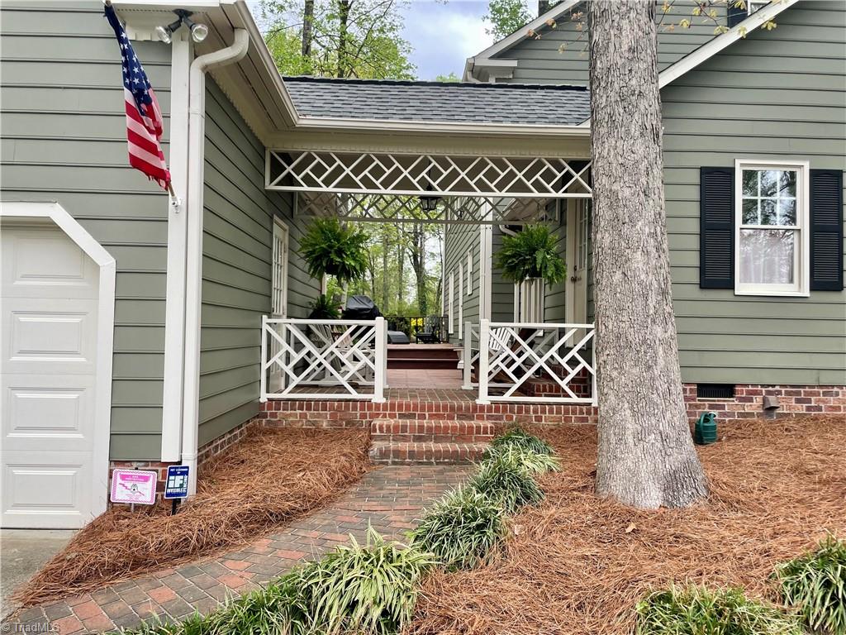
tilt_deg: +2.0
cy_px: 318
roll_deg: -1.4
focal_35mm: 26
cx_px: 423
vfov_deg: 53.1
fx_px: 635
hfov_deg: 67.3
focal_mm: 4.2
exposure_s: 1/287
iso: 32
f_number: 1.6
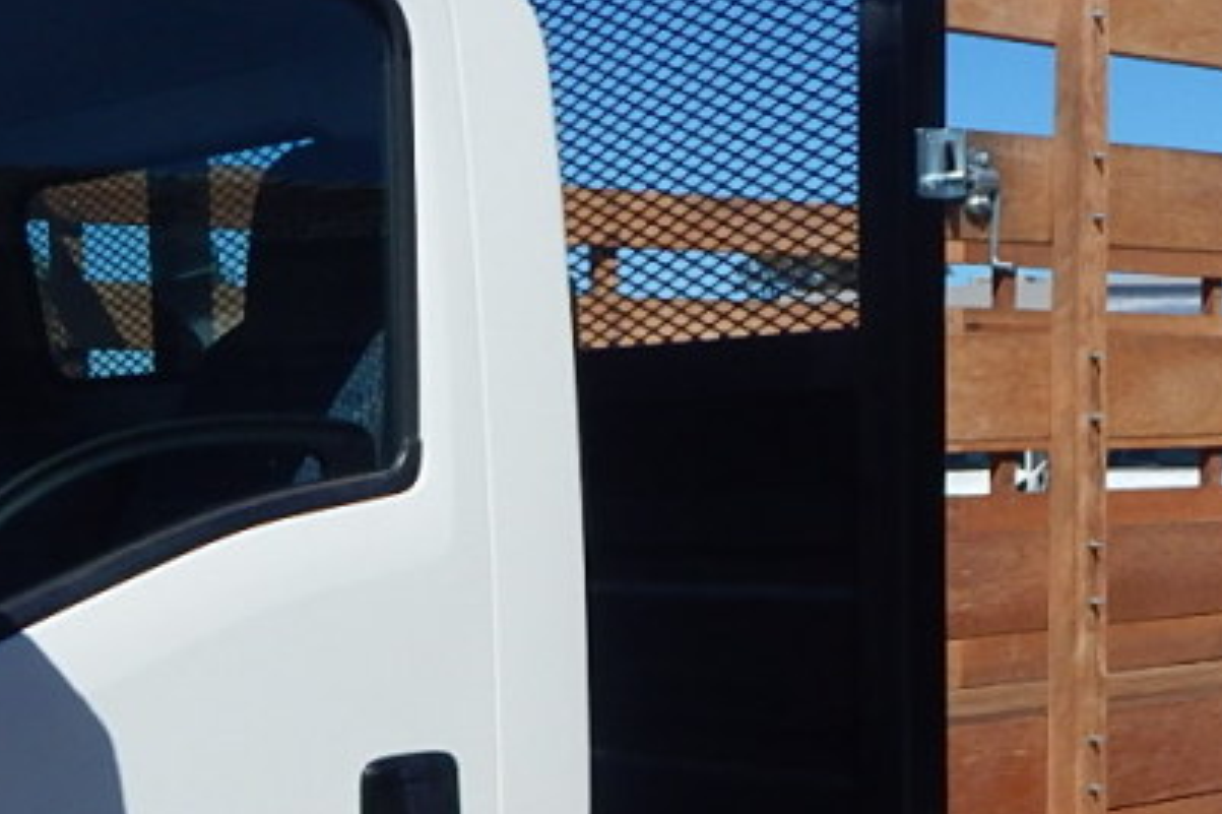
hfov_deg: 27.6
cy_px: 799
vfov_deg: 18.2
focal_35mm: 73
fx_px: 2477
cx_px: 439
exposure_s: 1/1250
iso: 125
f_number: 6
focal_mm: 4
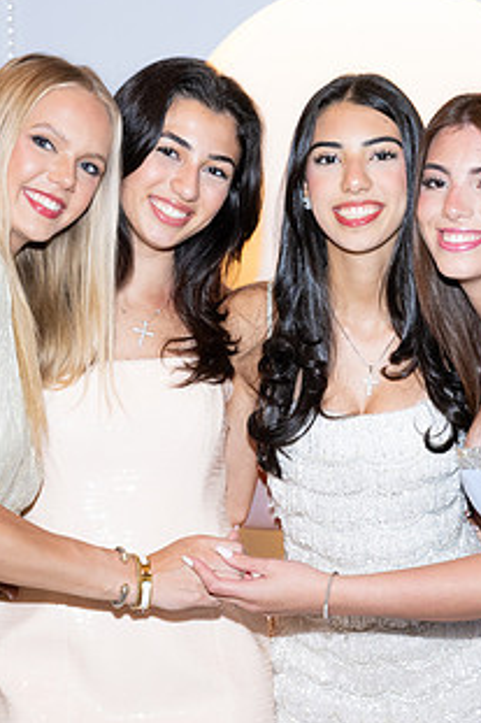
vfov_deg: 21.0
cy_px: 362
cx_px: 369
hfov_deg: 14.0
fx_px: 1946
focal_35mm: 97
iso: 1000
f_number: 5.6
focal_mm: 52
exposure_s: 1/80
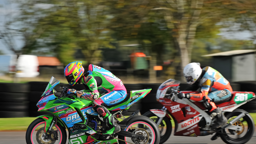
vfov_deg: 6.5
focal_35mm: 187
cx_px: 119
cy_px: 79
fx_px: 1270
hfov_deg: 11.5
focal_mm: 155
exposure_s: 1/200
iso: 160
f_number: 5.6
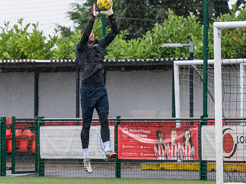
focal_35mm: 452
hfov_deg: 4.4
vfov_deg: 3.3
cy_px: 104
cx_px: 138
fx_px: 3211
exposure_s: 1/1600
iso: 2000
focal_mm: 165
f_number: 2.8
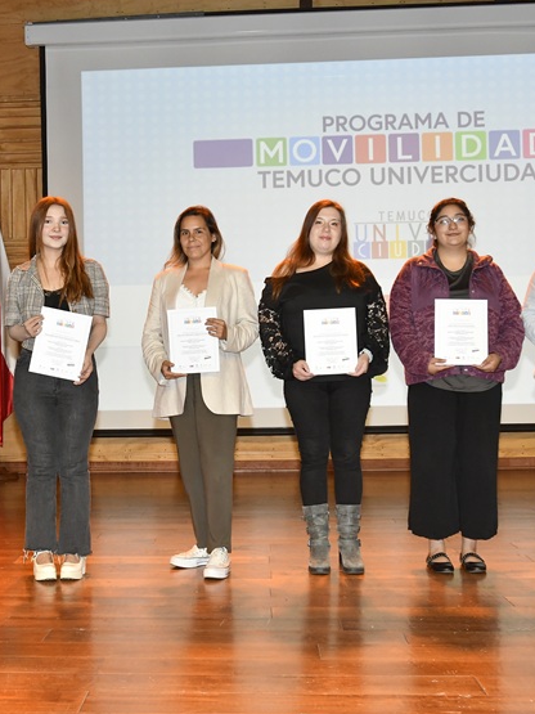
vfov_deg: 36.2
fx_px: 1093
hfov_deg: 27.3
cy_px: 363
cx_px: 171
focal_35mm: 53
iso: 1600
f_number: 5.6
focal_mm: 24
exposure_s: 1/80
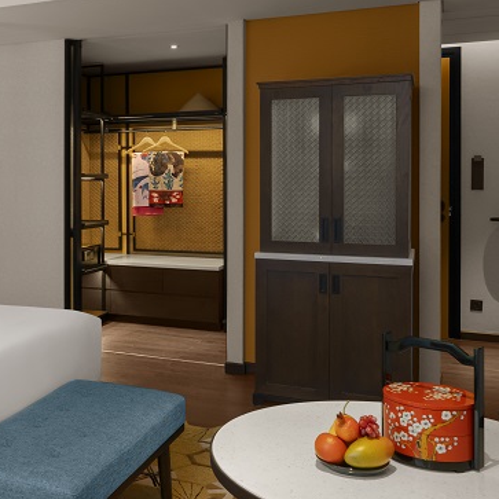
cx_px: 70
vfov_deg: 39.7
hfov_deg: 37.9
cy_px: 185
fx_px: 685
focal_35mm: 42
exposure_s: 1/6
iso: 640
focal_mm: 14
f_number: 11
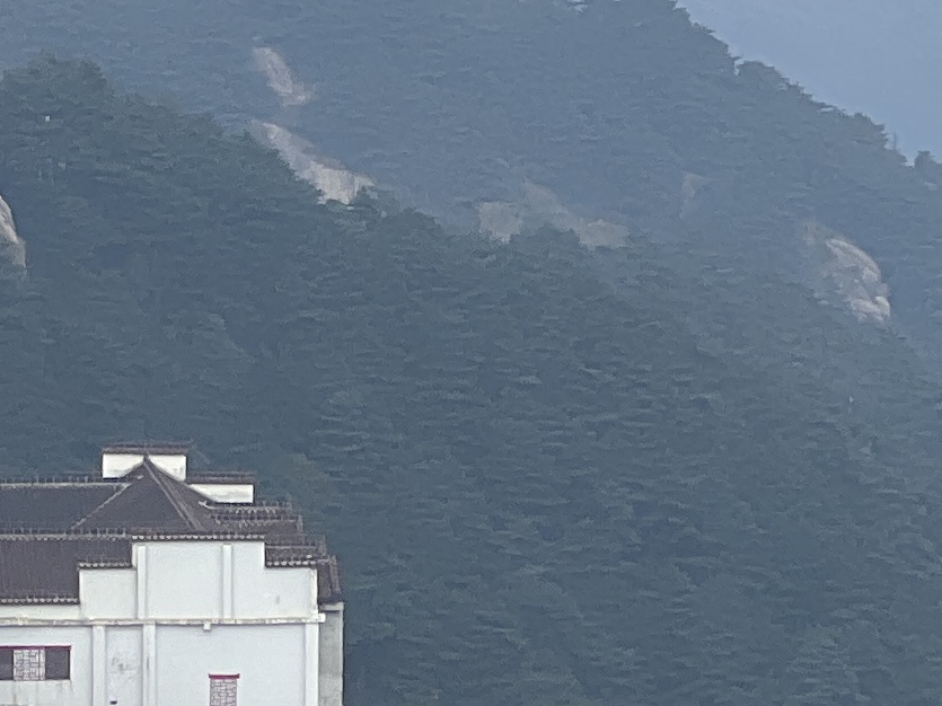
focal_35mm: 372
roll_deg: +0.0
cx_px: -618
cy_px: 15
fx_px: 10122
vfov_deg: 4.0
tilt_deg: -5.4
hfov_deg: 5.3
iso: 32
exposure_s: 1/497
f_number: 2.8
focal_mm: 9
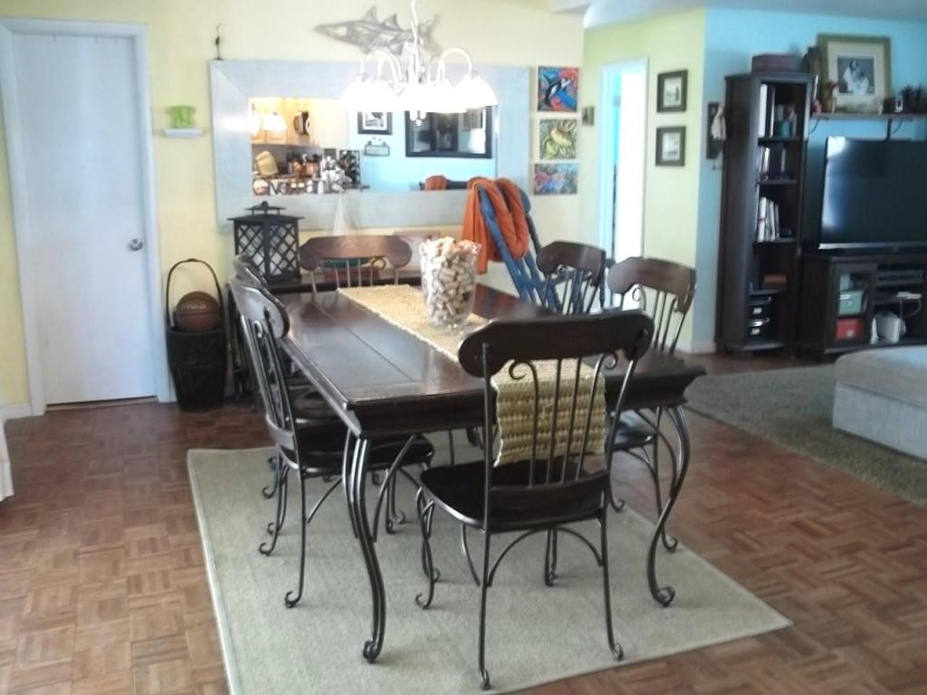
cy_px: 348
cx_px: 464
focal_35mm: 33
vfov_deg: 42.9
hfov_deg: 55.4
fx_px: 884
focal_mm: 5.9
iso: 160
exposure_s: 1/10
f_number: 3.3
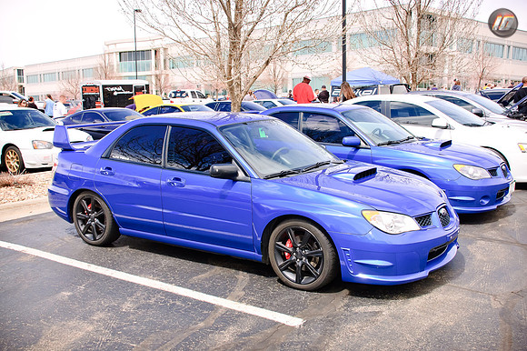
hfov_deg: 53.2
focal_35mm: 36
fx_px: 527
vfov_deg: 36.8
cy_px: 176
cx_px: 264
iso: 200
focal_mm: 24
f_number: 6.3
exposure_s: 1/160
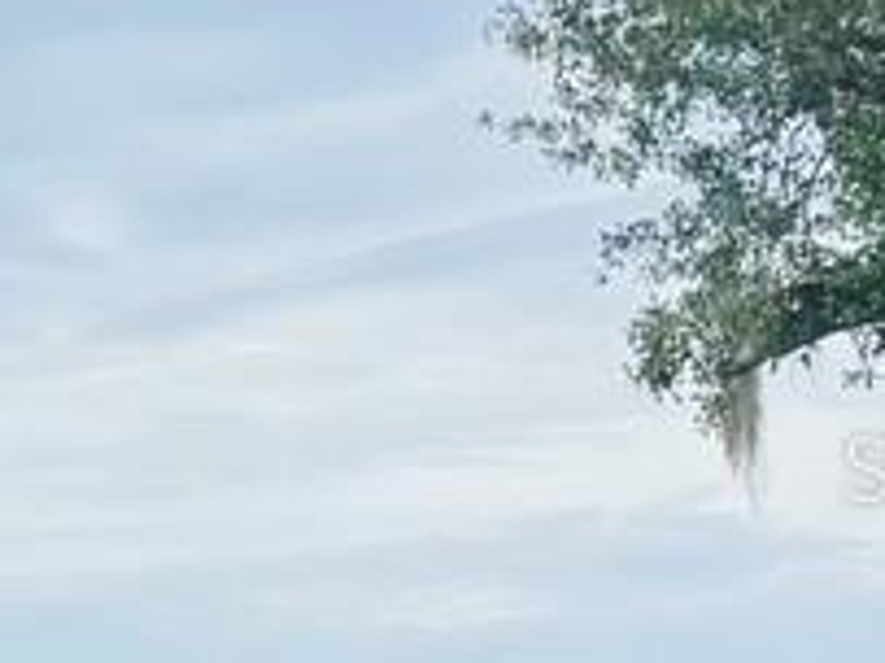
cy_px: 467
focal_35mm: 189
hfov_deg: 8.0
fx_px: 4829
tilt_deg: +7.8
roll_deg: +0.3
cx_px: -2232
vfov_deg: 7.8
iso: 80
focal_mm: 6.76
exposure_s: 1/1311
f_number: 1.78
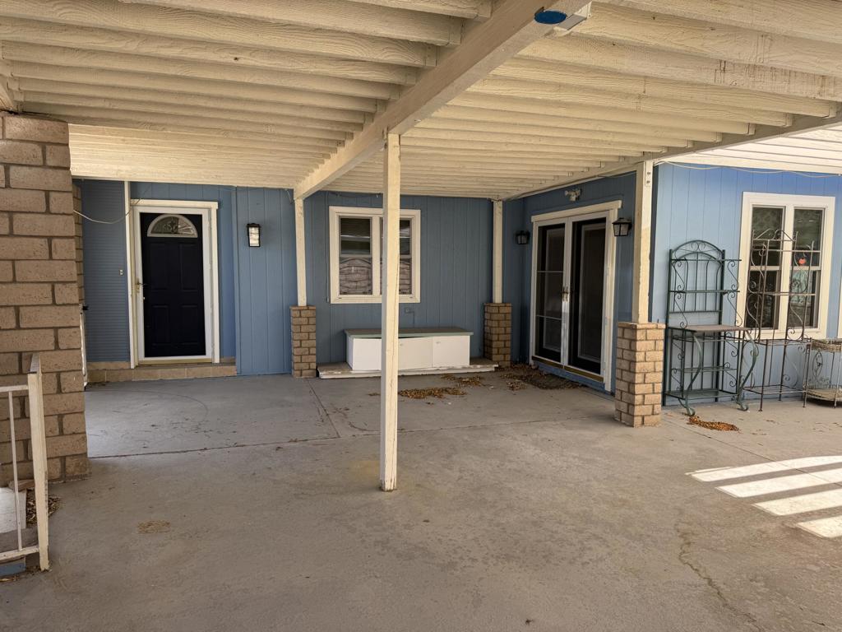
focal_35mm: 24
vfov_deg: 56.8
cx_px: 421
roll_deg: -0.5
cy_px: 316
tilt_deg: -4.9
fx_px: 584
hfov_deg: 71.6
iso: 80
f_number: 1.78
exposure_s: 1/518
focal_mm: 6.76
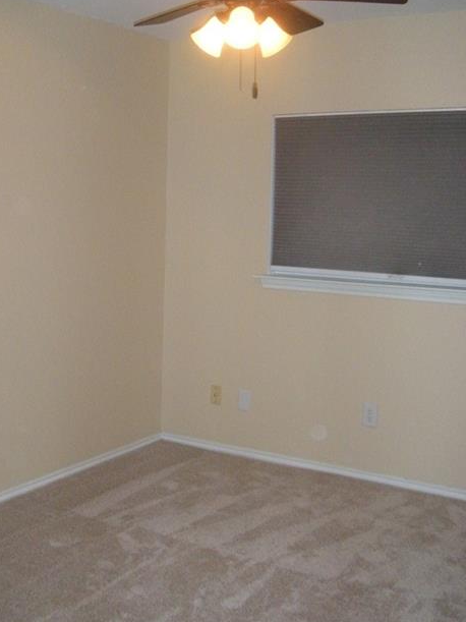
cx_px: 206
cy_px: 288
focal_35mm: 44
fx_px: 790
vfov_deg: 42.9
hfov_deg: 32.8
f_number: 3.8
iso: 400
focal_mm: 5.9
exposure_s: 1/60
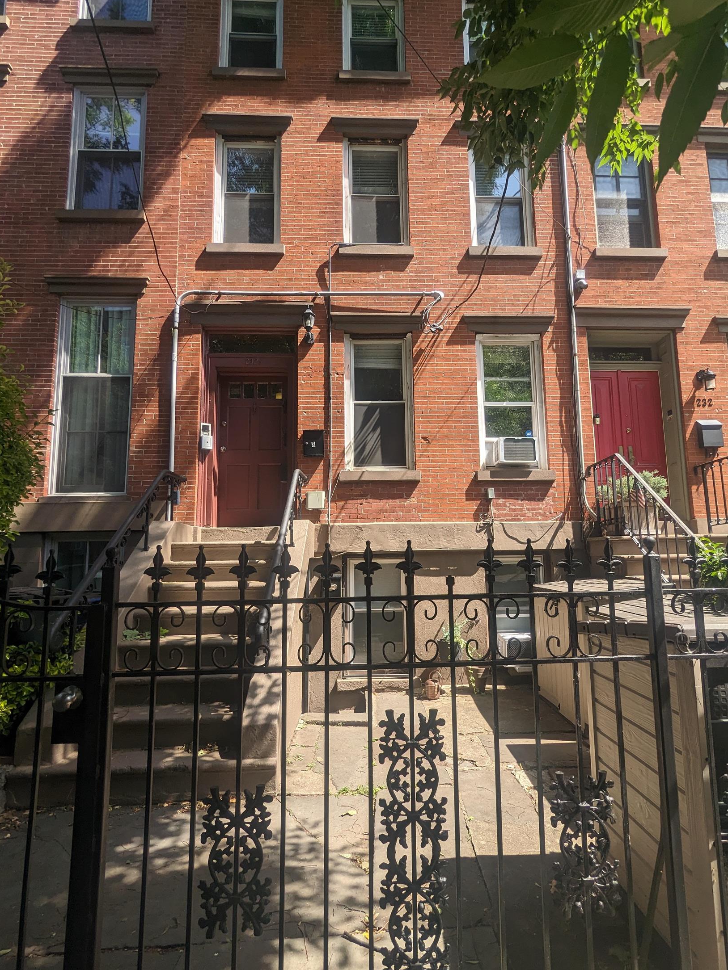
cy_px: 499
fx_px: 477
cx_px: 385
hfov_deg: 74.7
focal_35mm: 17
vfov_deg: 91.0
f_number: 2.2
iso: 44
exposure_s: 1/486
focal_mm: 2.35
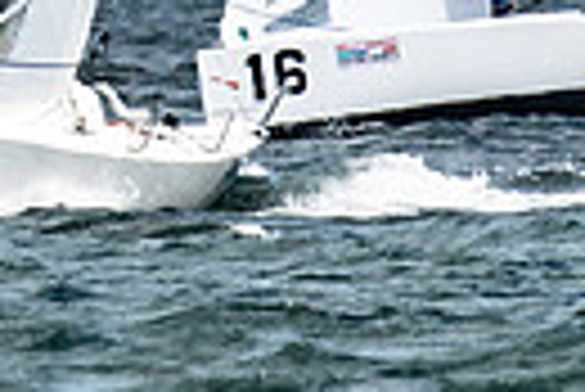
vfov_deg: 0.6
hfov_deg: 0.9
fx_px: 37124
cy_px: -147
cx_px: 1
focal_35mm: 2282
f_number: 5.6
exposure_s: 1/4000
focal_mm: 300
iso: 500
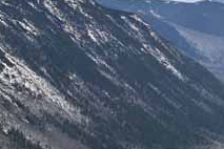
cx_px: 94
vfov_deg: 9.8
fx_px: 865
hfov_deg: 14.8
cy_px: 25
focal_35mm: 139
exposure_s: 1/1250
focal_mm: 37
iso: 100
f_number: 5.6
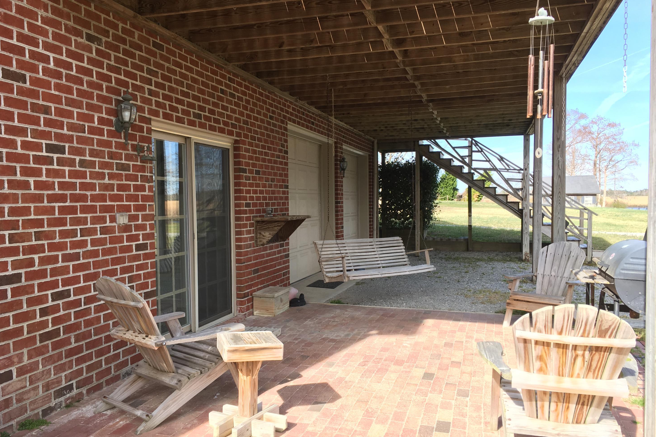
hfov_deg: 60.3
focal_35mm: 31
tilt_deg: -3.6
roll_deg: +1.0
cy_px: 231
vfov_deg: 42.3
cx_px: 321
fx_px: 565
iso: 25
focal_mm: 4.15
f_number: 2.2
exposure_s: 1/266
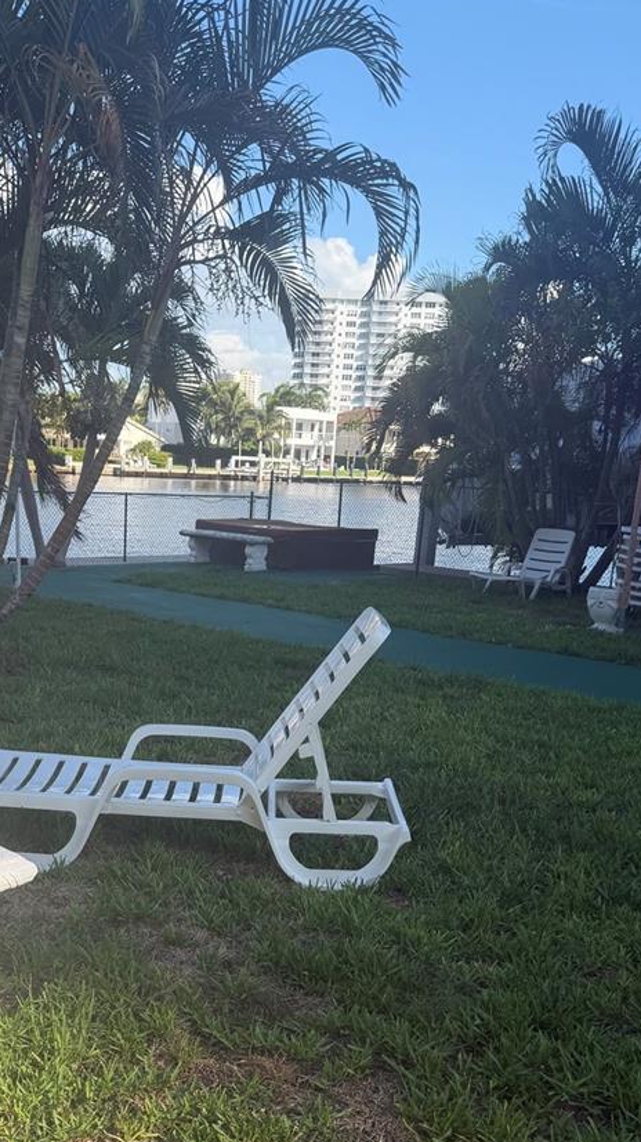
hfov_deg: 31.0
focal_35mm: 38
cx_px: 221
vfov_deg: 51.9
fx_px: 1149
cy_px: 752
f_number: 1.78
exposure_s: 1/1727
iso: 80
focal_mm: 6.76
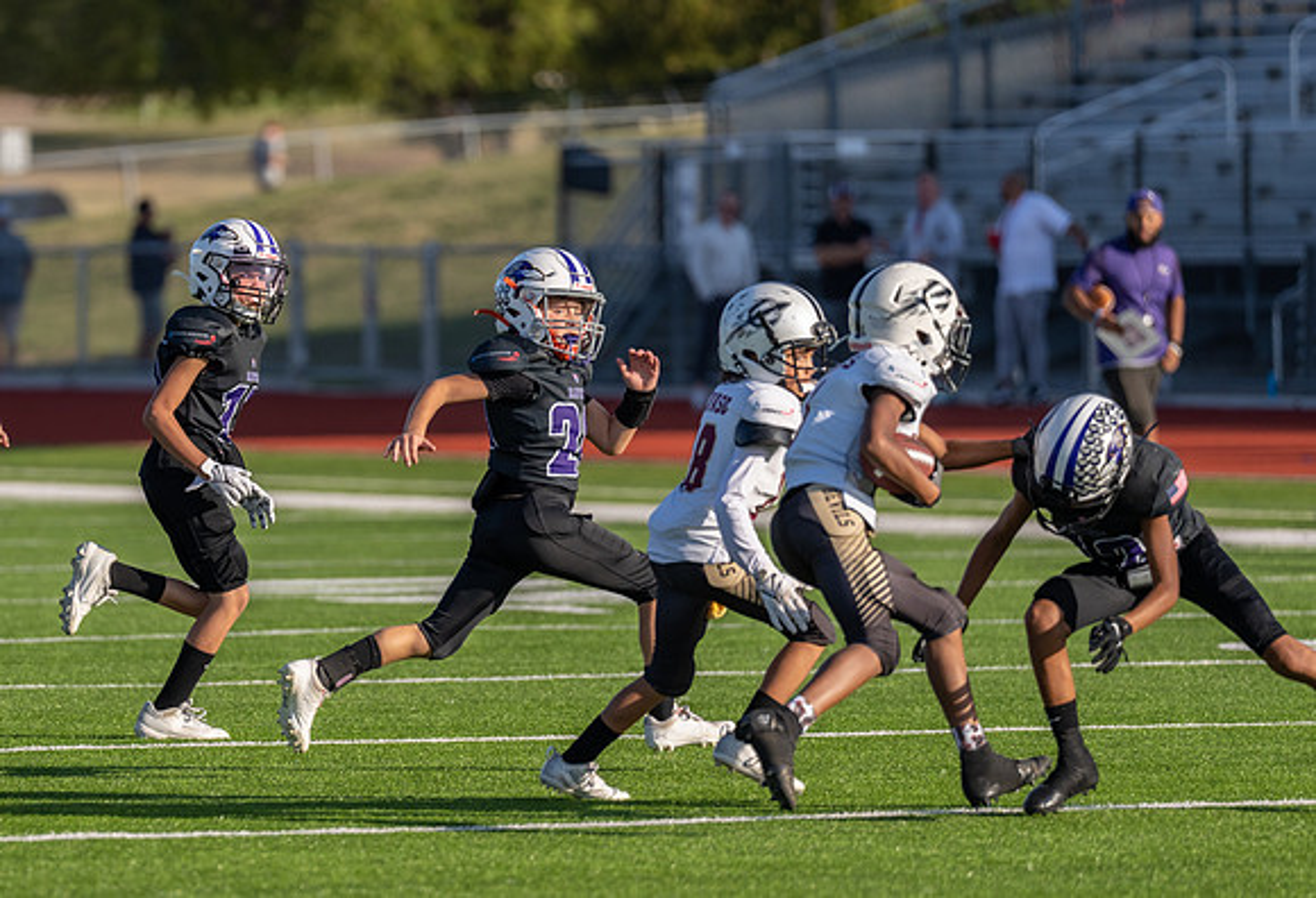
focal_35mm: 322
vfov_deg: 4.3
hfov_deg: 6.3
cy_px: 452
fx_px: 11860
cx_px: 329
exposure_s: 1/3200
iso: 160
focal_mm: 200
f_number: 2.8
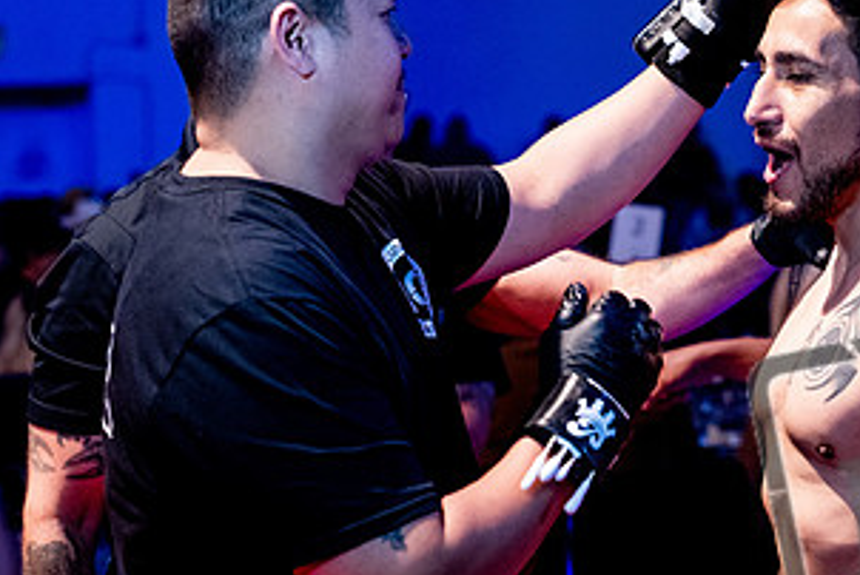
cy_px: 406
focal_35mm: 96
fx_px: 2295
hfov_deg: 20.8
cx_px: 755
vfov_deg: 14.2
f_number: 2.8
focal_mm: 50
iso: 3200
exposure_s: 1/500
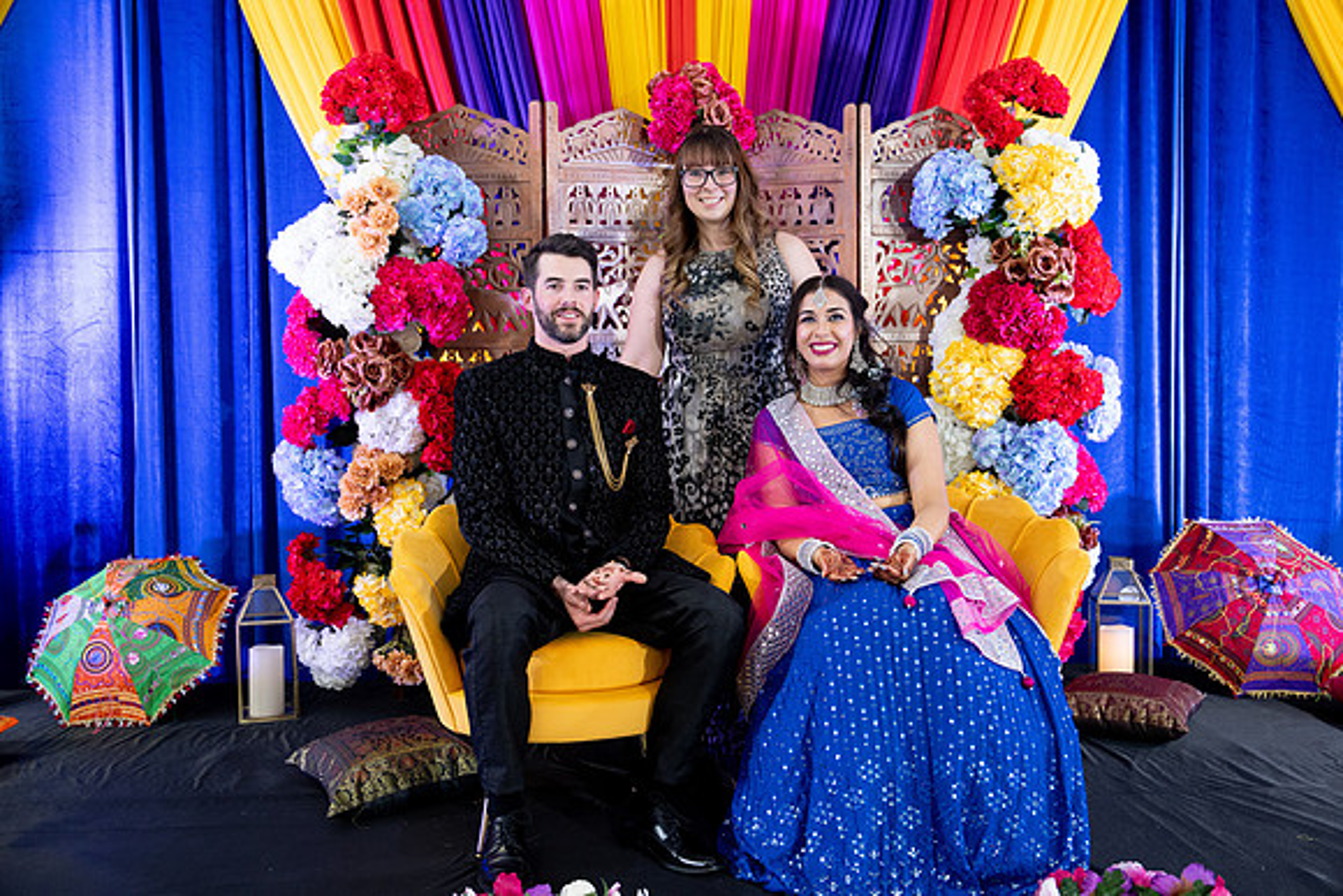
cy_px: 448
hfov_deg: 55.8
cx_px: 672
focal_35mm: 34
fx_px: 1269
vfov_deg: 38.9
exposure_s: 1/125
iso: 1250
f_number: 2.8
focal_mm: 34
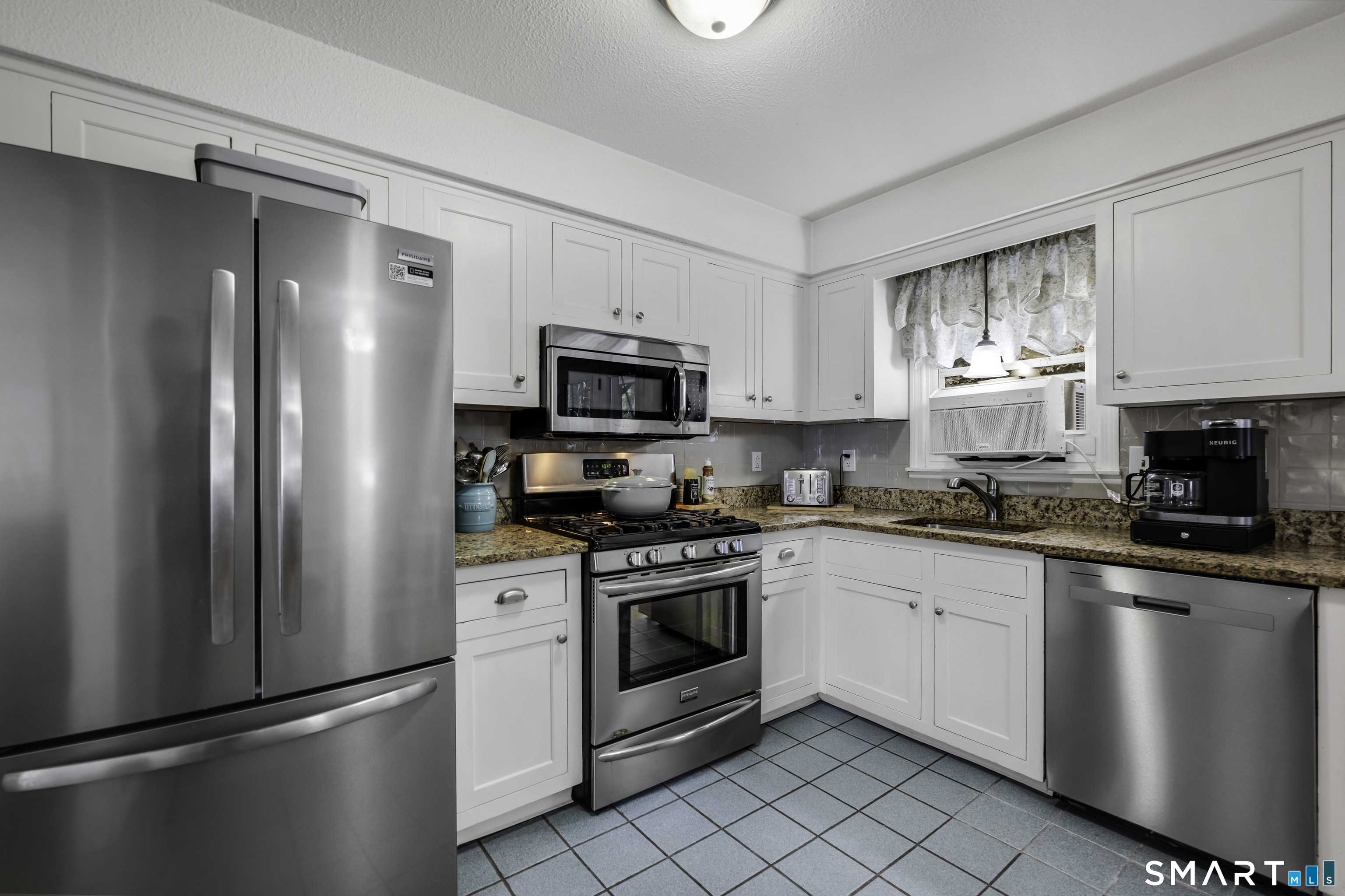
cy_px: 448
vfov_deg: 77.3
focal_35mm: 15
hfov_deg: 100.4
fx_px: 560
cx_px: 672
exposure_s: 1/250
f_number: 8
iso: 200
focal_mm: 15
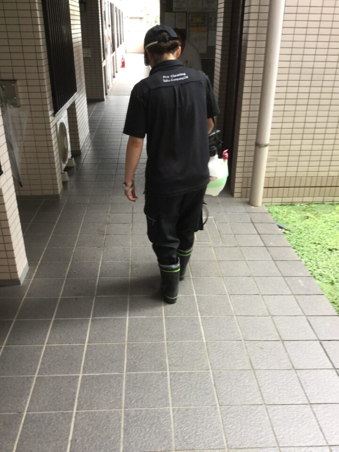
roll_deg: -0.1
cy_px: 226
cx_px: 170
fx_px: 405
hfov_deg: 45.4
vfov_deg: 58.4
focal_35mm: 31
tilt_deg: -25.5
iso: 50
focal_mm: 3.3
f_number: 2.4
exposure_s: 1/30
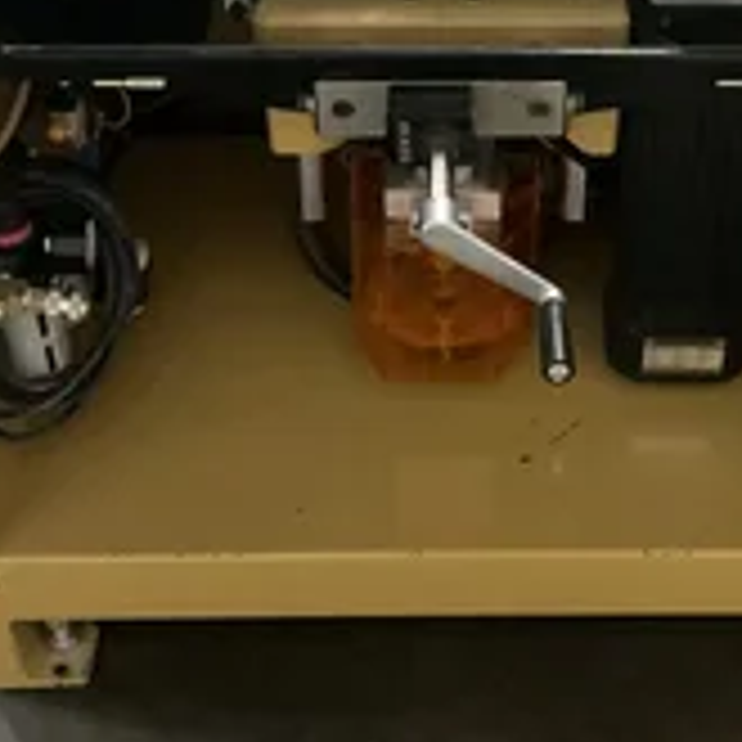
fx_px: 1504
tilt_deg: -39.6
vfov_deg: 27.5
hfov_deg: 27.6
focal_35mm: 62
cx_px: 495
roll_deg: -1.3
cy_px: 229
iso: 640
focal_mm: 3
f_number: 1.8
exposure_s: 1/28
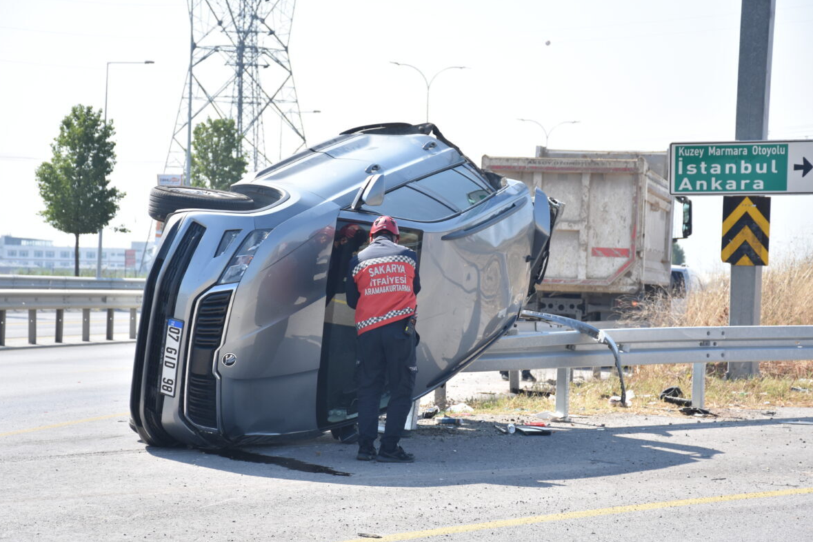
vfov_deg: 12.0
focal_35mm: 114
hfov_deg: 17.9
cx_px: 398
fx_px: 2574
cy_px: 281
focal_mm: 70
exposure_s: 1/1000
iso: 400
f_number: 5
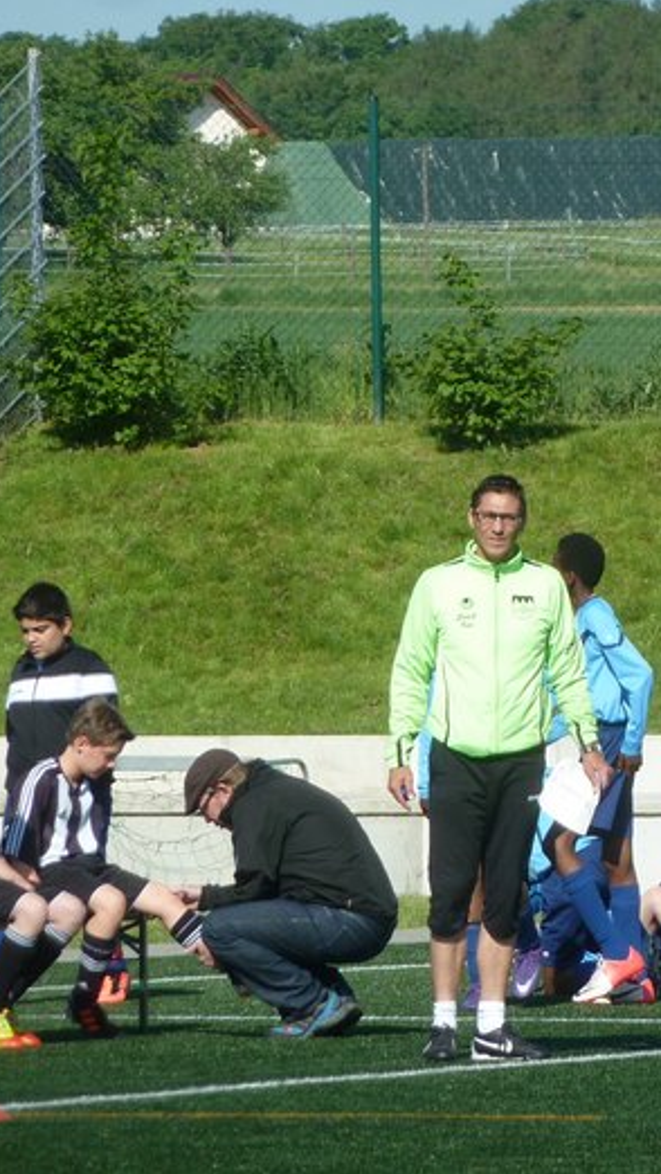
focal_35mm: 438
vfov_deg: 4.9
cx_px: 661
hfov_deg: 2.8
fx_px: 13635
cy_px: 586
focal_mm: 49.2
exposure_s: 1/800
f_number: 4.9
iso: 160
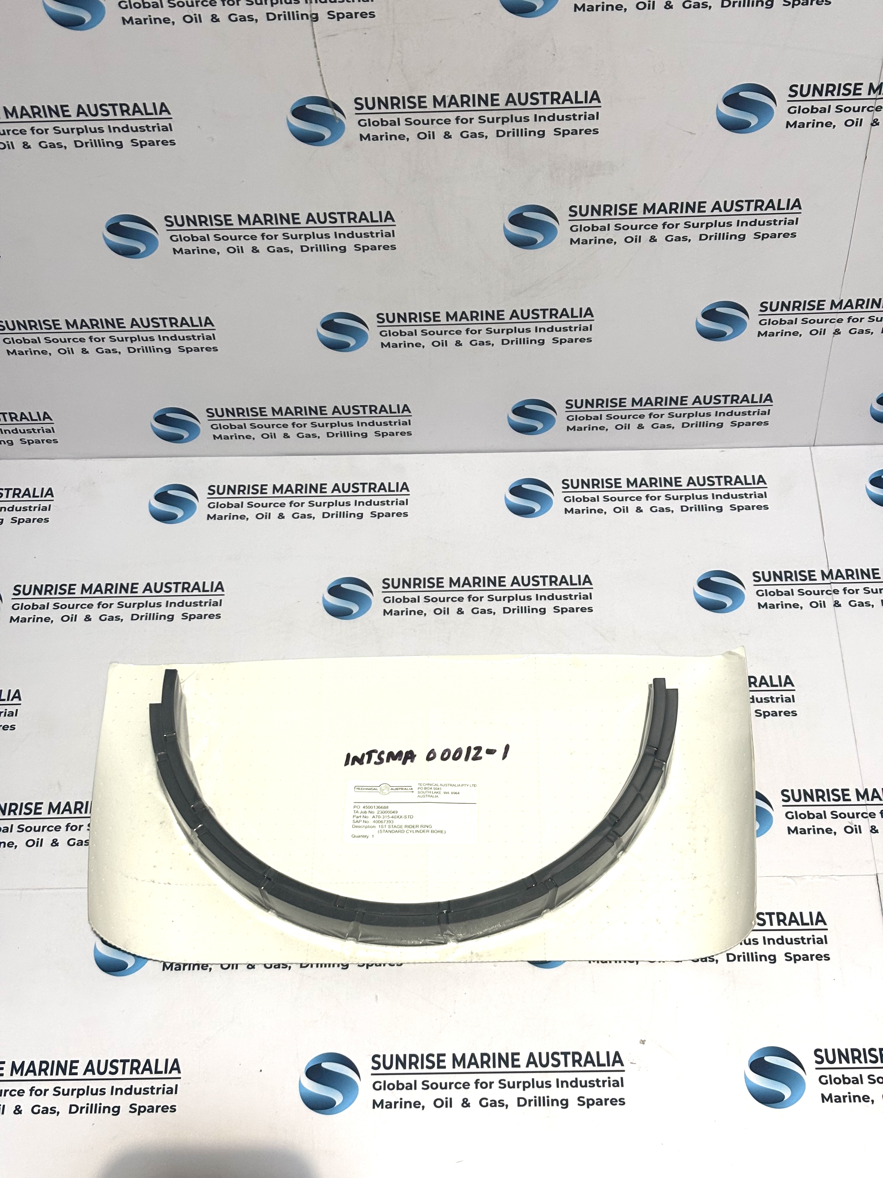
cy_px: 589
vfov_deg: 36.8
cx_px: 442
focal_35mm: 52
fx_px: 1769
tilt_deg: -54.9
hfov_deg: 28.0
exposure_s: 1/50
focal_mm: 5.96
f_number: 1.6
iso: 64
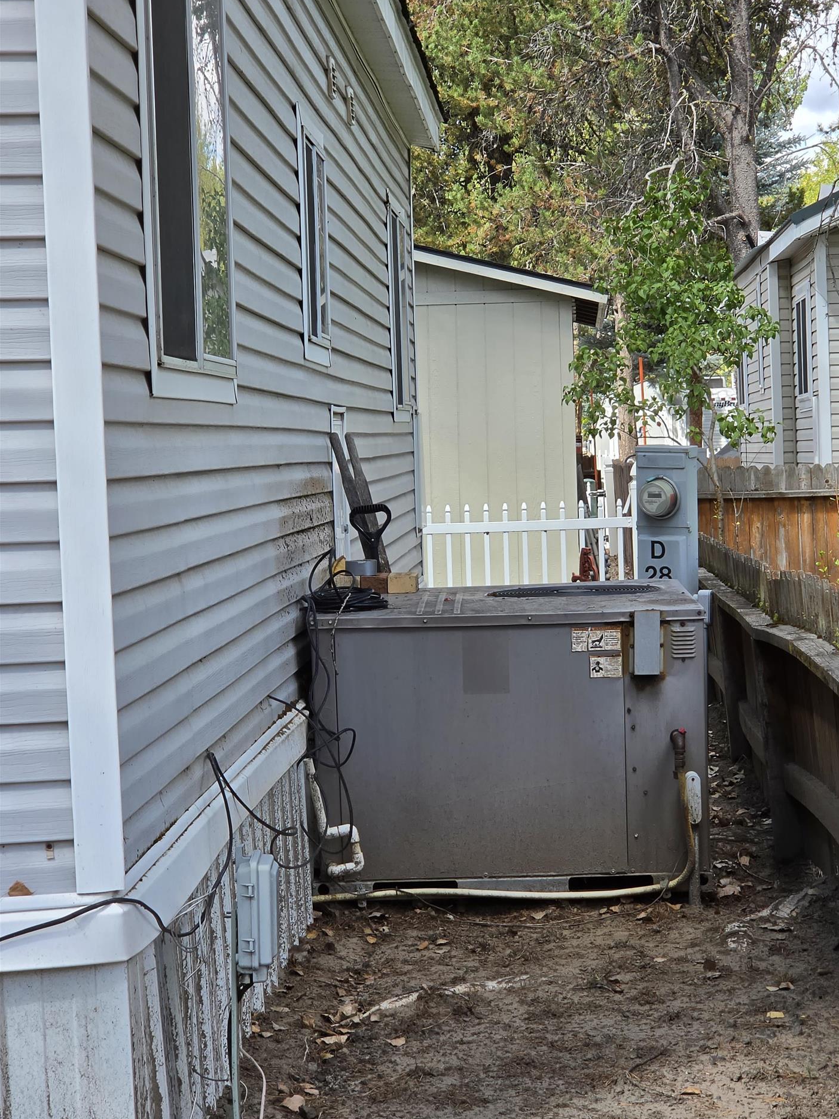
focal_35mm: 85
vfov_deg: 23.0
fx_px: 2746
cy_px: 531
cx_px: 516
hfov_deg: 17.3
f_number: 2.4
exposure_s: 1/359
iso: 40
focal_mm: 7
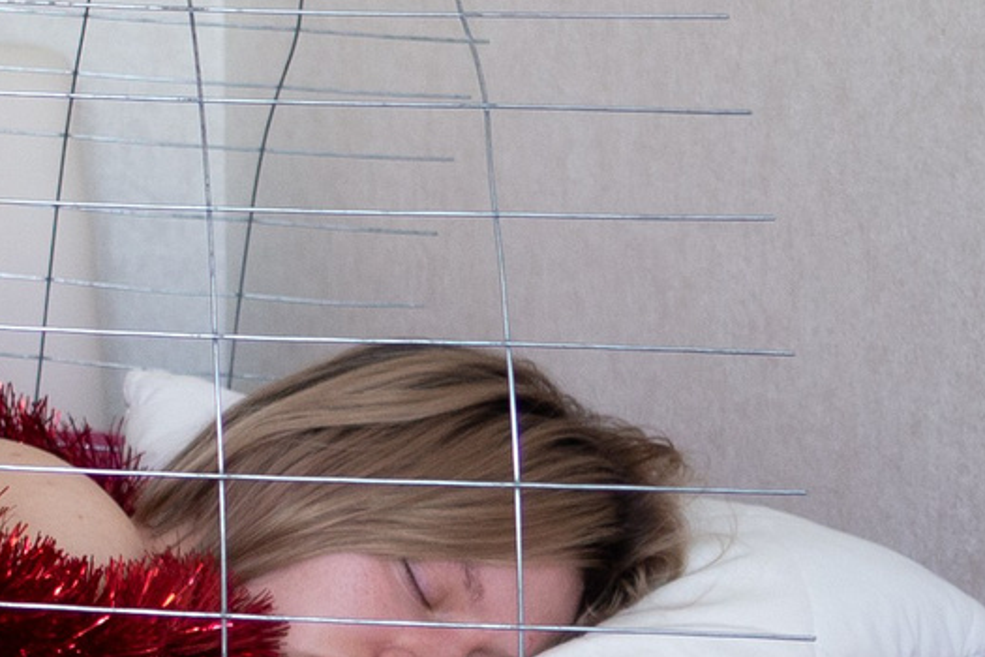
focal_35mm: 122
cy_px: -140
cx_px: -867
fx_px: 3338
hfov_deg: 14.5
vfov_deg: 11.0
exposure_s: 1/100
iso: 250
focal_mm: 12
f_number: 2.2
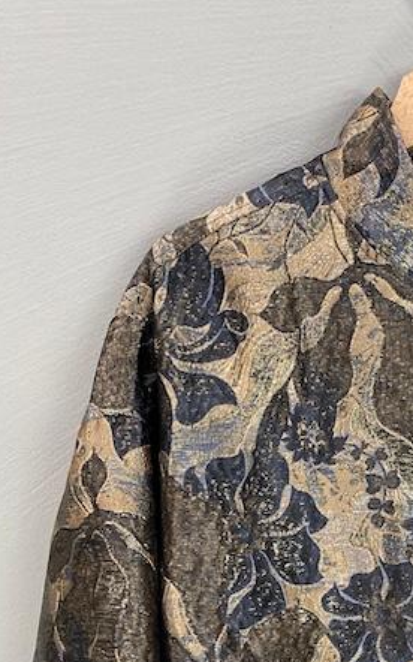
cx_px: 447
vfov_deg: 32.1
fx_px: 1099
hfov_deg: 20.4
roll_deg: -0.5
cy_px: 579
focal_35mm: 61
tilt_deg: -12.2
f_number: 1.8
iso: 100
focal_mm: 4.25
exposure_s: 1/100
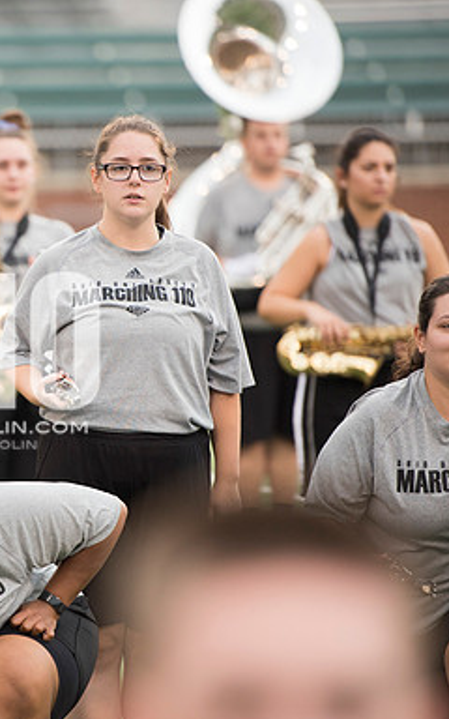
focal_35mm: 308
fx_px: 6030
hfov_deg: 4.3
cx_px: -41
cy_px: 360
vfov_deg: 6.8
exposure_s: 1/1250
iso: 1000
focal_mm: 200
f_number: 2.8
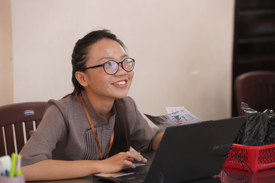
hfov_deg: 18.6
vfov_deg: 12.5
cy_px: 92
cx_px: 138
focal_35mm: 110
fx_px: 840
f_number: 3.5
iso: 5000
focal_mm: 110
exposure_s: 1/125
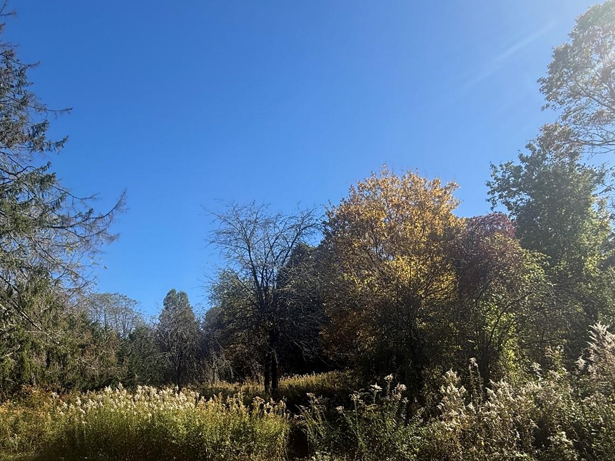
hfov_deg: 69.1
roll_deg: +5.6
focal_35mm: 25
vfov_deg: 53.5
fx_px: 444
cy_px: 318
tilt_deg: +10.5
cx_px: 268
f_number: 2.2
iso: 50
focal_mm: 2.22
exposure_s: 1/901
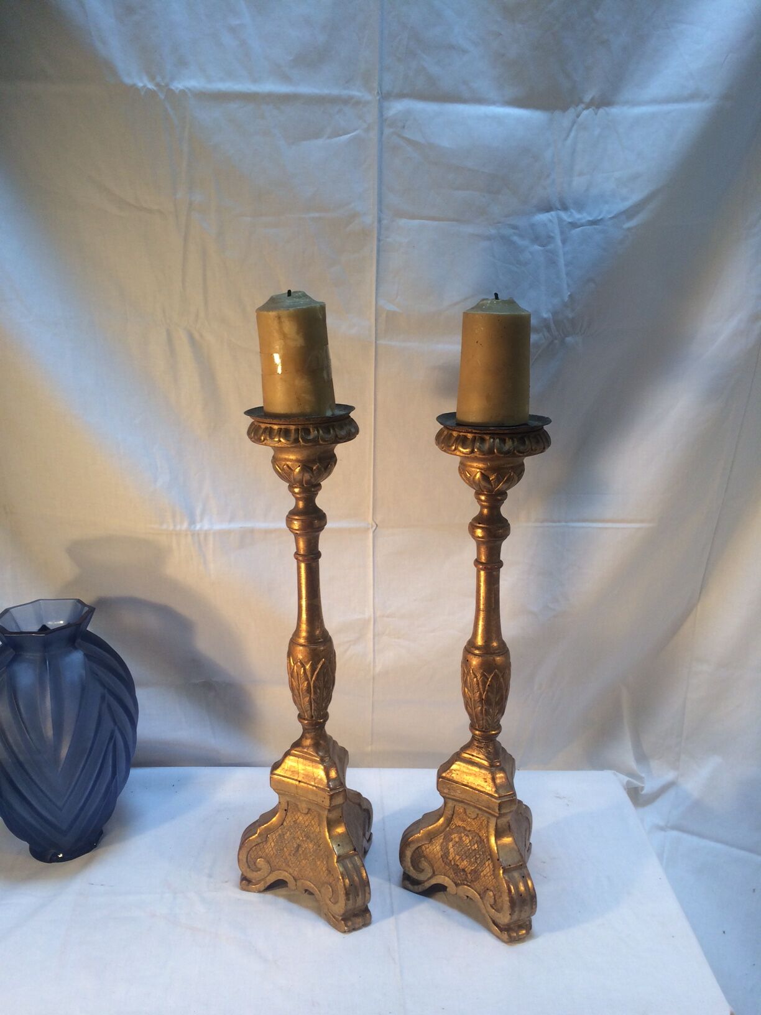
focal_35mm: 29
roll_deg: +2.1
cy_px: 508
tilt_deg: -15.6
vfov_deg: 61.7
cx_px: 380
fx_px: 850
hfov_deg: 48.2
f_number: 2.2
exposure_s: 1/50
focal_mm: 4.15
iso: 50
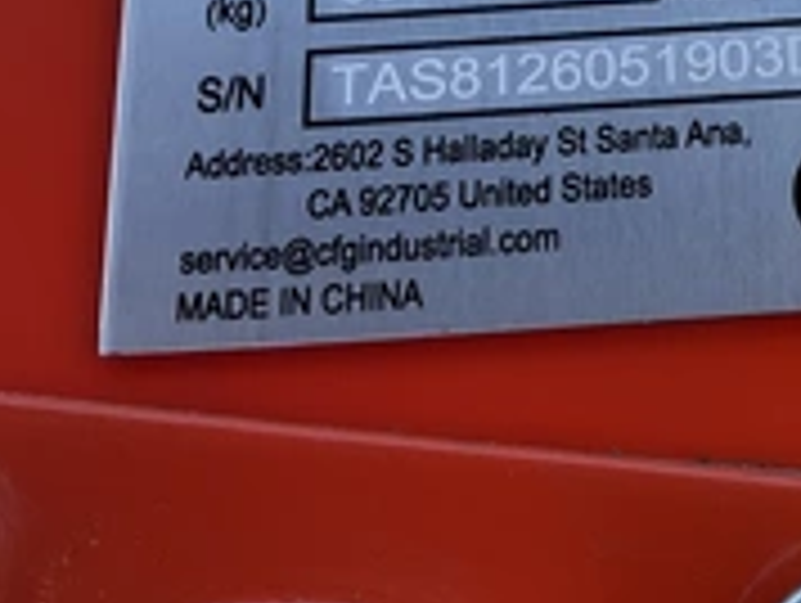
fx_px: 1506
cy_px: -54
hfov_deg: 27.9
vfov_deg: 21.5
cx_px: 819
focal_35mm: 65
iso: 25
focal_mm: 3
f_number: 1.8
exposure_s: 1/342
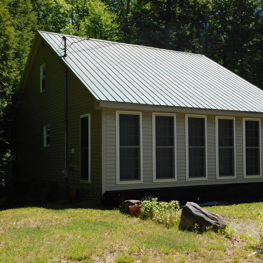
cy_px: 133
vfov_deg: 35.4
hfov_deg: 35.1
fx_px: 413
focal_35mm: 48
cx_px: 168
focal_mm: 7.1
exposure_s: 1/800
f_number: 3.6
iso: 125
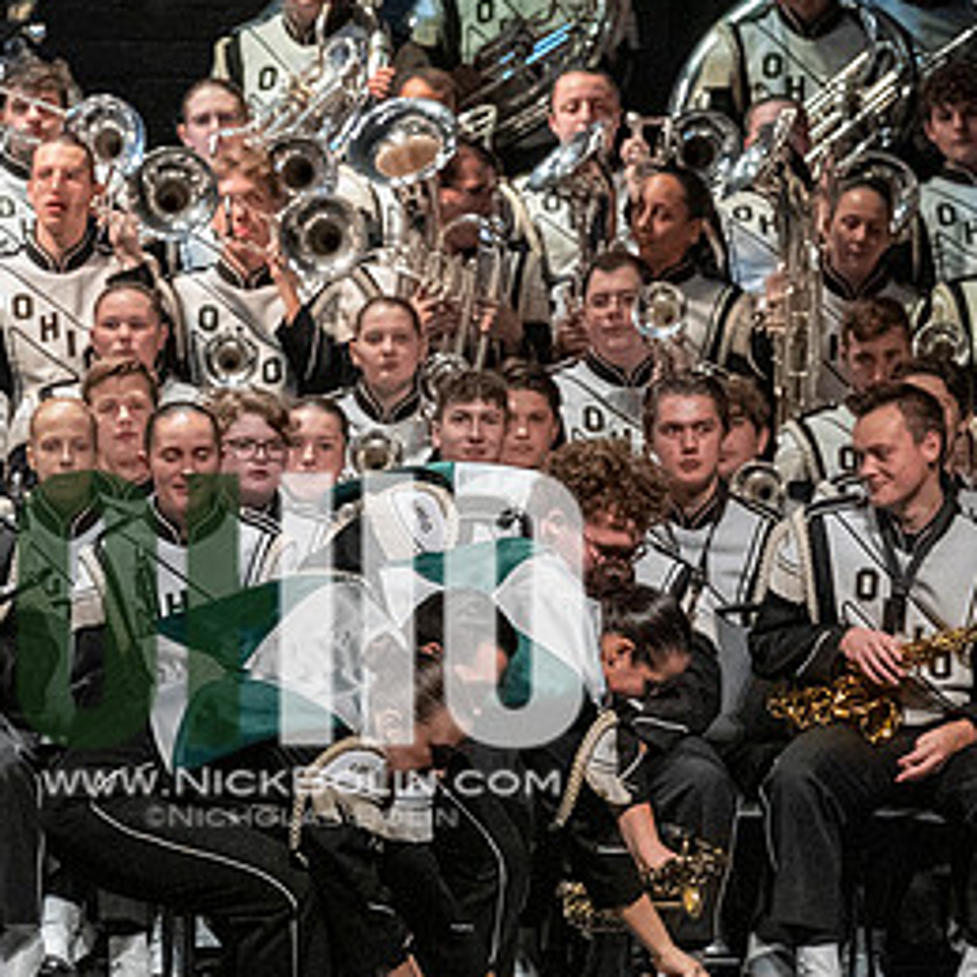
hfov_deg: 4.1
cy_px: 646
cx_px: 301
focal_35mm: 427
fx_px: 13635
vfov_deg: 4.1
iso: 4000
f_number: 4
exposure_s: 1/500
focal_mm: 150
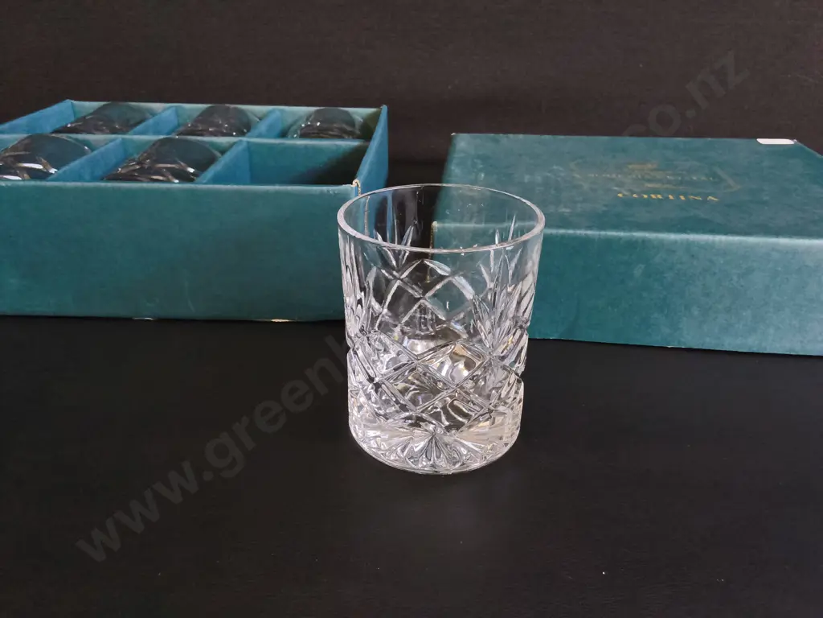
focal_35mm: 27
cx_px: 412
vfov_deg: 51.4
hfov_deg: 65.3
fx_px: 642
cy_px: 309
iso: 400
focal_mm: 2.87
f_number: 2
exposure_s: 1/120
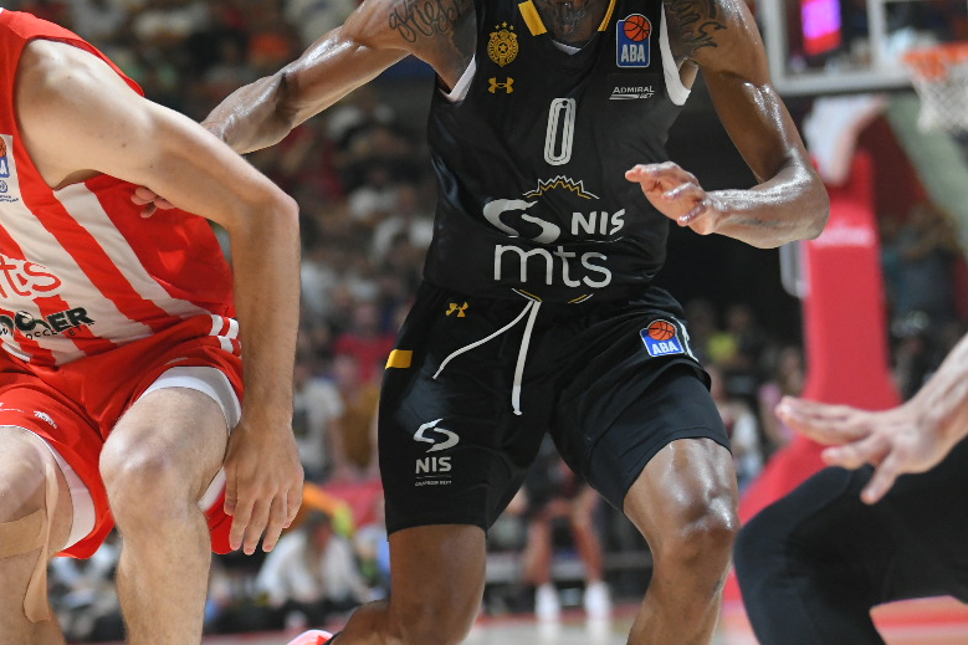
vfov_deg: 6.6
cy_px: 391
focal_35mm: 208
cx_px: 50
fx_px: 5591
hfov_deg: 9.8
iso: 3200
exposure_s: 1/1600
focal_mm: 100
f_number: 2.8
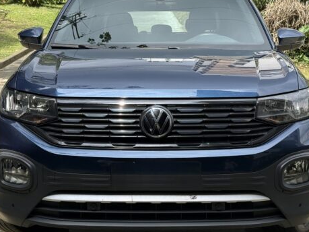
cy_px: 121
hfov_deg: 29.0
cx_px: 166
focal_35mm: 67
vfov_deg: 21.9
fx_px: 598
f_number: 1.78
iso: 80
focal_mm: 6.76
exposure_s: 1/2273
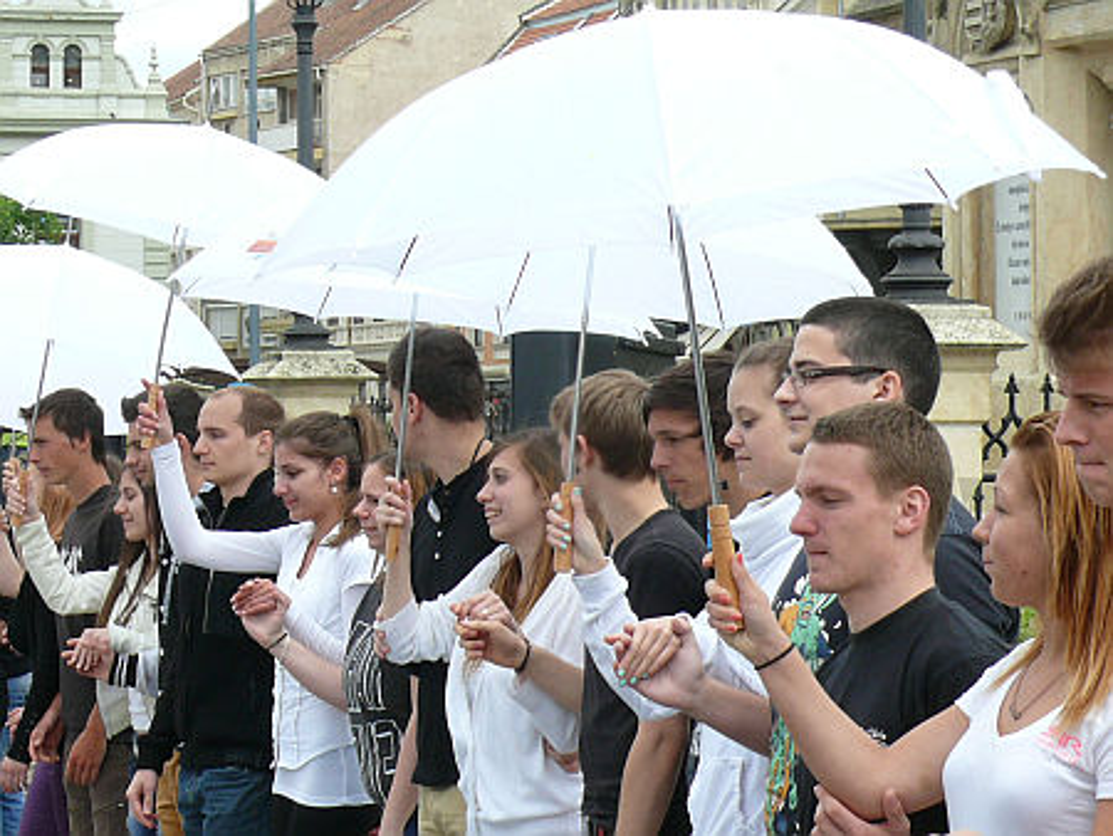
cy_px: 418
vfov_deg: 12.7
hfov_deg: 16.8
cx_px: 556
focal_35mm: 117
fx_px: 3764
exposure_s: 1/250
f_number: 5.6
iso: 100
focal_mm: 14.3
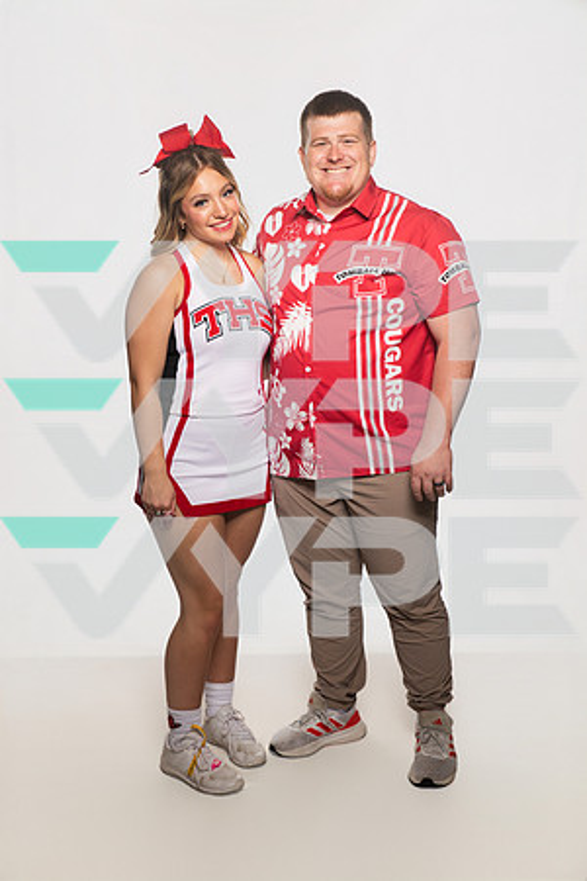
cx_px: 294
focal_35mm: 52
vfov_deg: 38.2
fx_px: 1272
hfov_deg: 26.0
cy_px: 440
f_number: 6.3
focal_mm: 52
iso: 500
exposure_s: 1/200
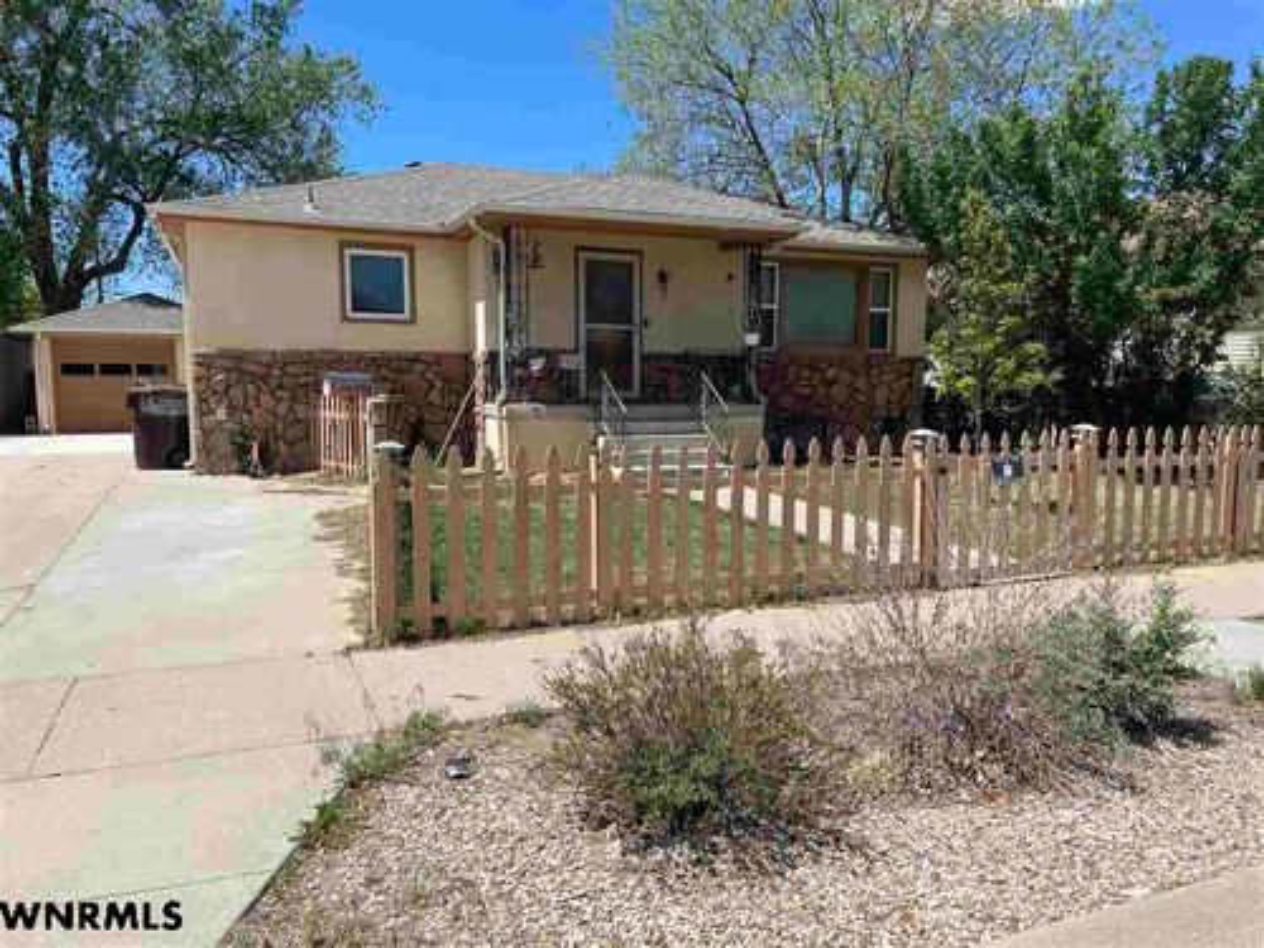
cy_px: 474
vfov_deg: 53.1
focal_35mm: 26
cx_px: 632
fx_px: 949
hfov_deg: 67.3
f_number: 1.6
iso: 32
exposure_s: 1/3731
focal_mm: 4.2
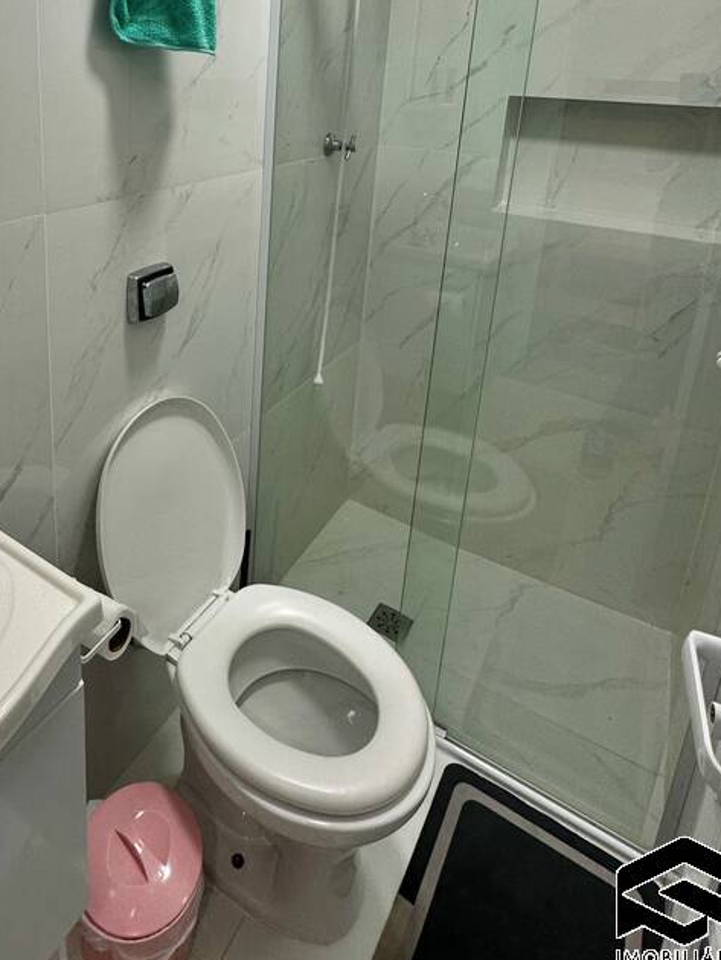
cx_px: 236
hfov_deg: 55.6
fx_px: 666
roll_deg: -2.2
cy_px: 233
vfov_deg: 66.8
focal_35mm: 24
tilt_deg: -15.1
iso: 125
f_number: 2.2
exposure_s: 1/120
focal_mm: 2.22
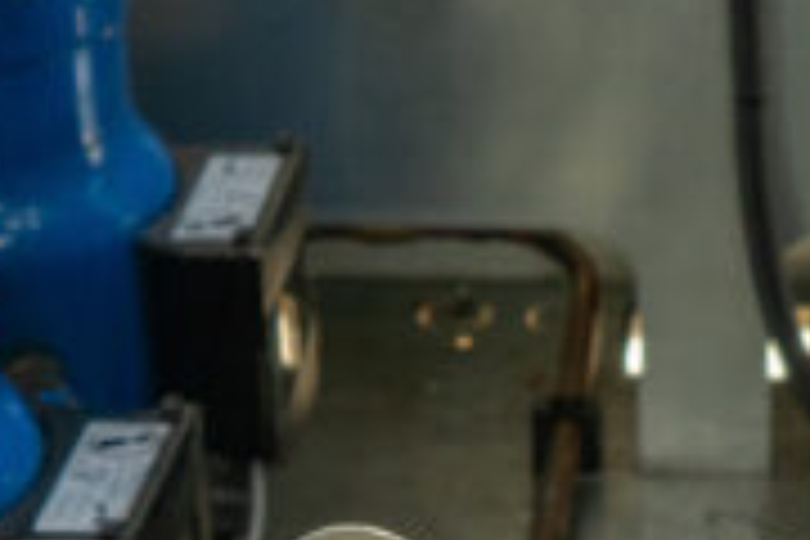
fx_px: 3847
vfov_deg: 8.0
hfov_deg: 12.0
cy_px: 578
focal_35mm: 171
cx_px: 508
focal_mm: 30
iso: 800
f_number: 4
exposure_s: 1/160
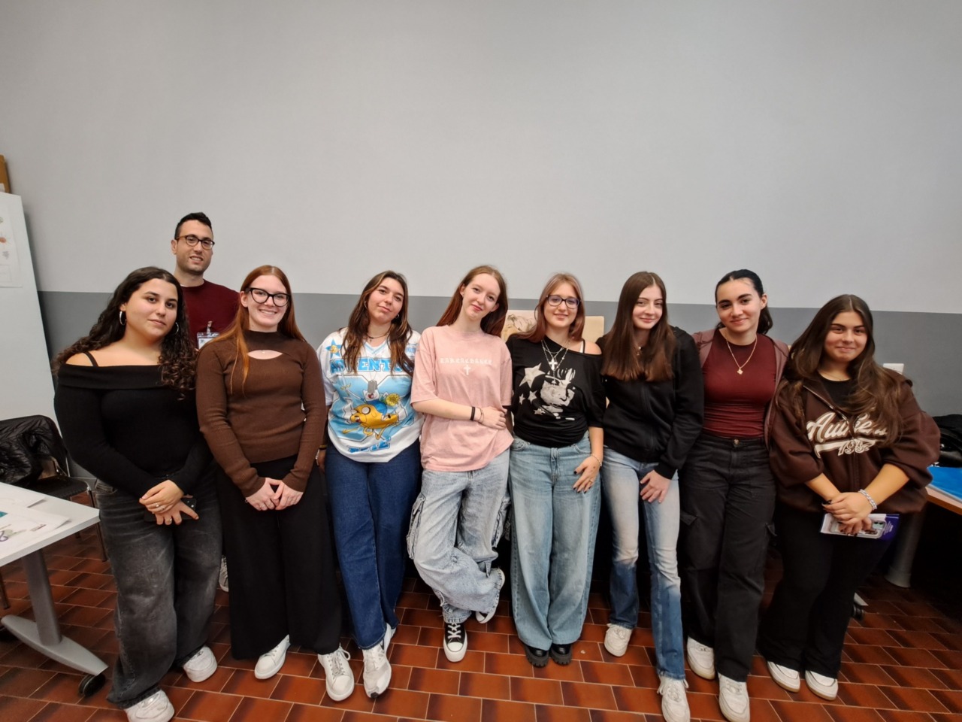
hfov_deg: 106.2
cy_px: 361
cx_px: 481
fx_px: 361
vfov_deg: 89.9
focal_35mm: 13
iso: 200
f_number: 2.2
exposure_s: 1/25
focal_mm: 1.74
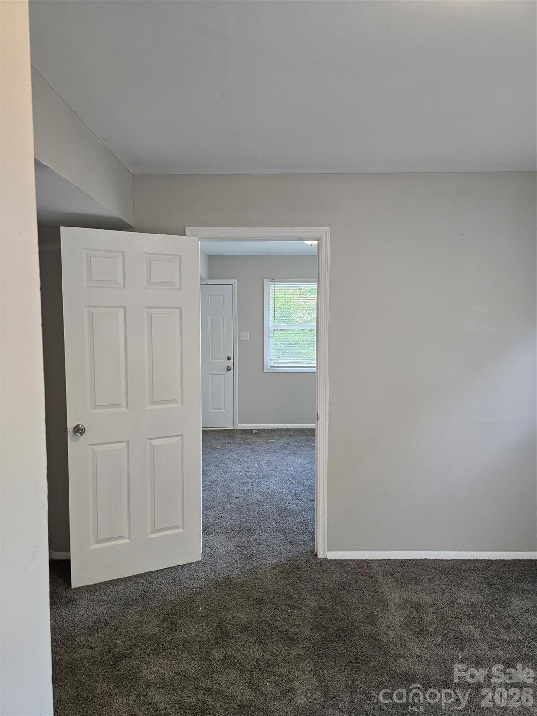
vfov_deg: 73.9
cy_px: 358
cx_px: 268
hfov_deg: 58.9
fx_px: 476
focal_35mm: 23
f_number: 1.7
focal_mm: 6.3
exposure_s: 1/120
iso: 200
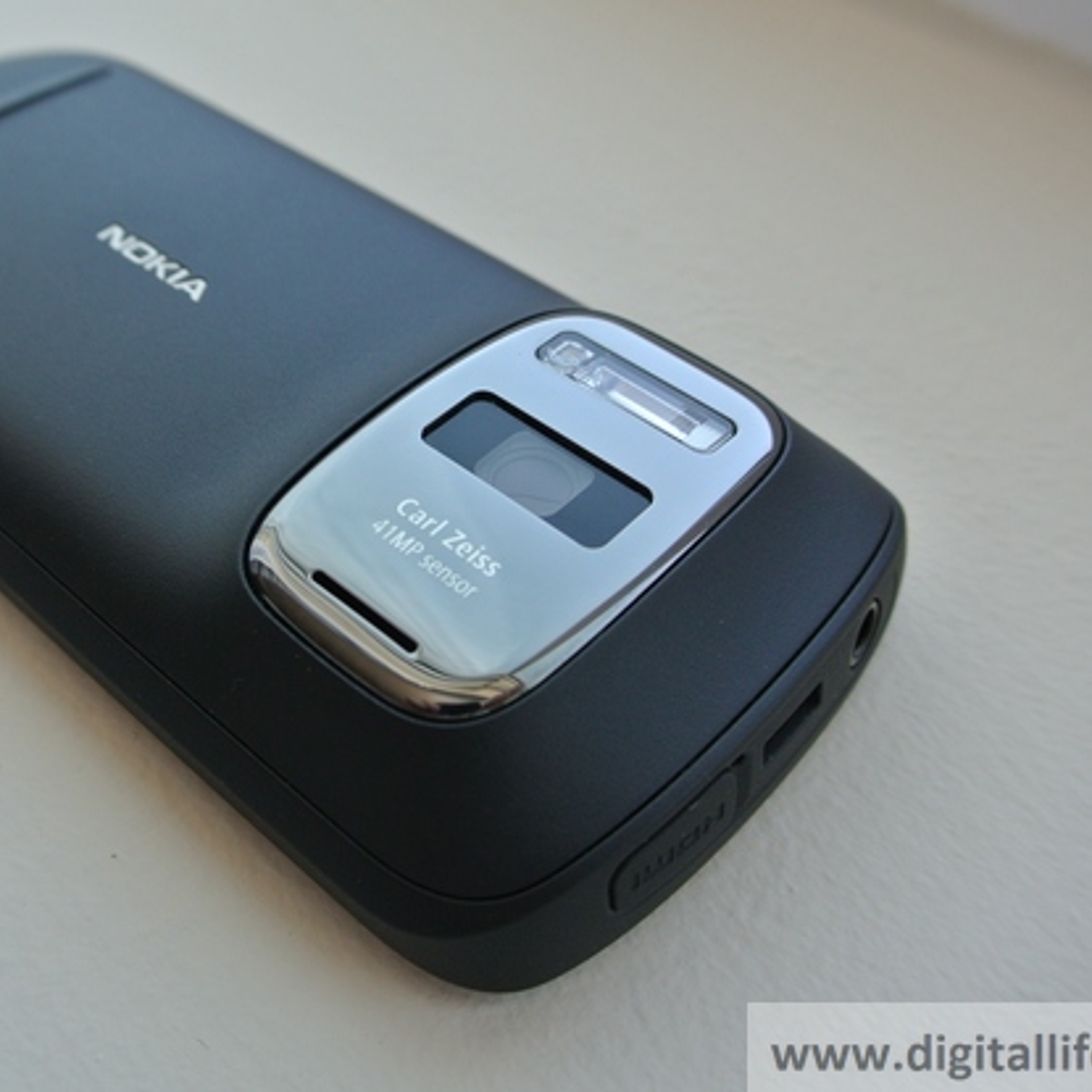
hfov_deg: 43.3
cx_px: 368
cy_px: 539
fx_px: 1356
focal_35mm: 38
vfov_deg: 43.9
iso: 200
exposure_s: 1/125
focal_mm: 11
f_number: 5.6
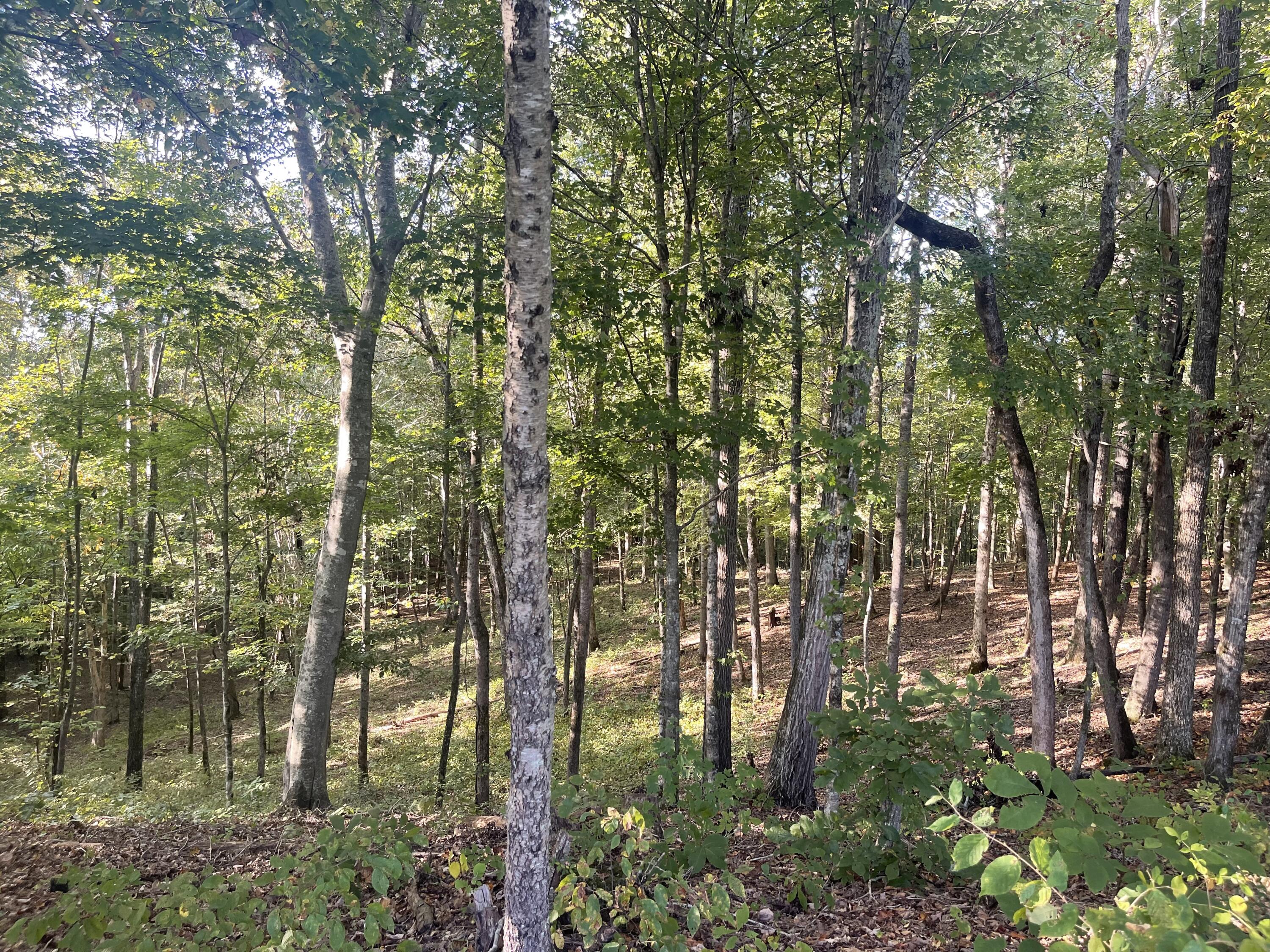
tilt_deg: -2.5
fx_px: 954
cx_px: 635
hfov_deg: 67.3
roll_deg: -2.3
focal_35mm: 26
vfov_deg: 53.1
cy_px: 476
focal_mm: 5.1
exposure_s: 1/121
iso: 125
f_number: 1.6
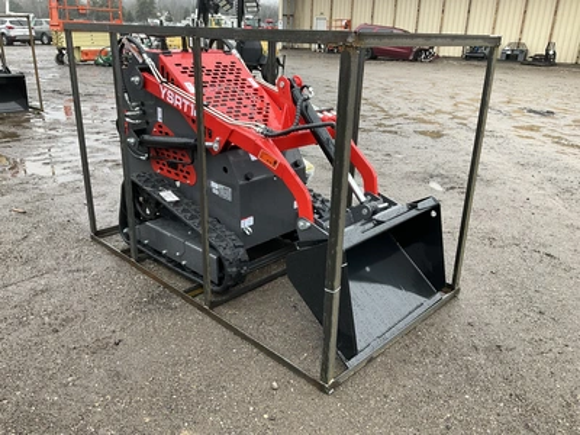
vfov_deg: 48.2
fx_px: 486
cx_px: 290
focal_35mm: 29
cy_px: 218
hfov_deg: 61.7
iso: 25
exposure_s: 1/122
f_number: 1.8
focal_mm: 3
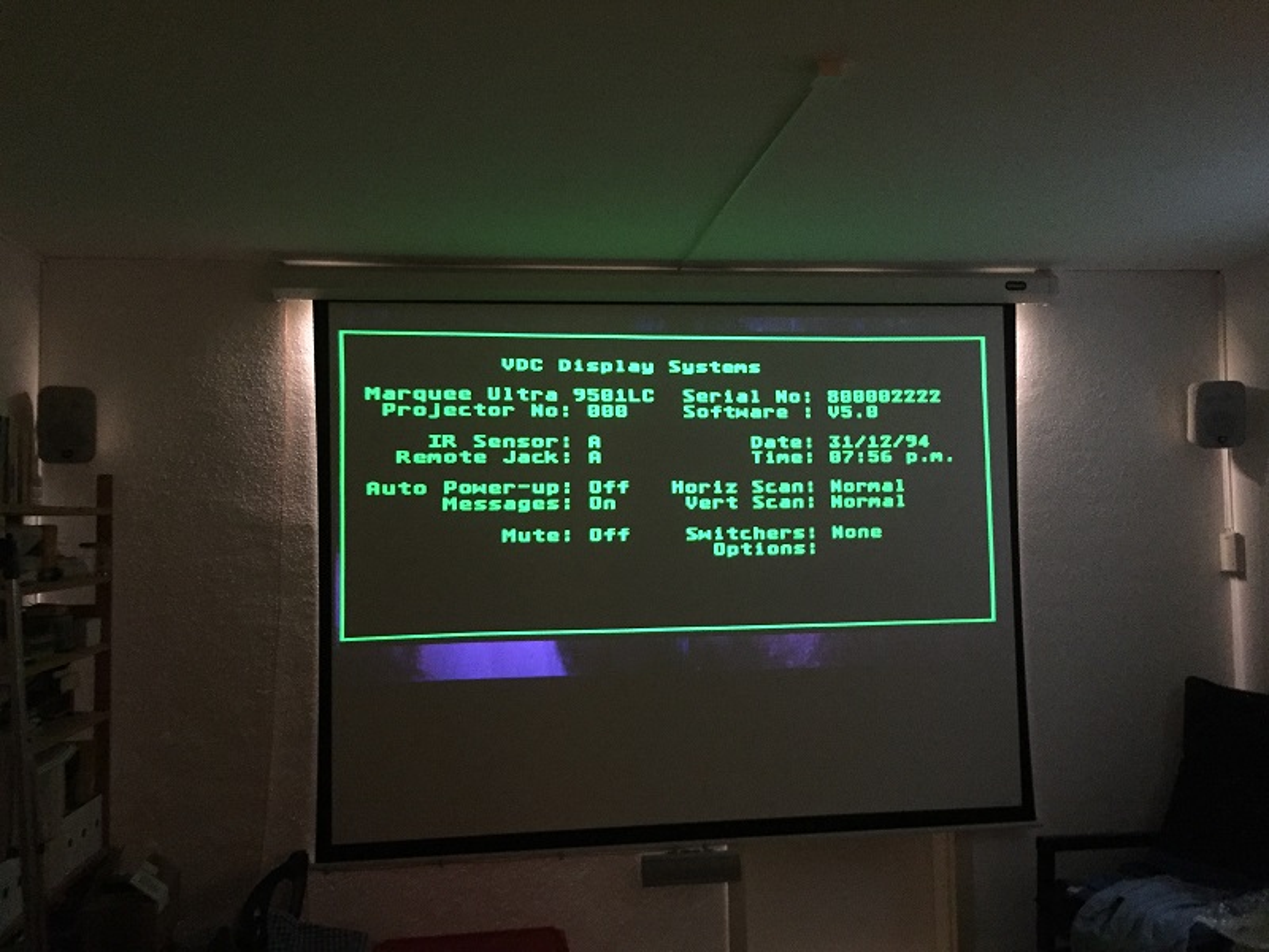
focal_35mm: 29
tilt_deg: +3.0
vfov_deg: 48.2
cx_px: 634
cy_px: 476
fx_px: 1063
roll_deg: -0.4
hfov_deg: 61.7
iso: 800
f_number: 2.2
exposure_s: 1/17
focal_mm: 4.15
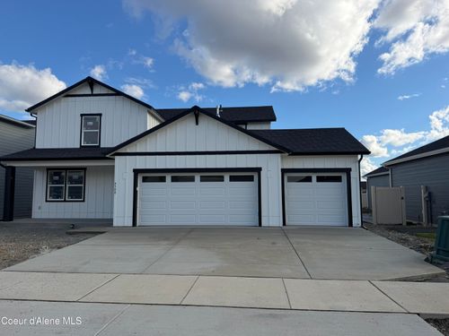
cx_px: 224
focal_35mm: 24
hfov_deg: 71.6
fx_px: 311
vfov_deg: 56.8
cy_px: 168
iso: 80
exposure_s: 1/3584
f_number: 1.78
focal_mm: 6.76
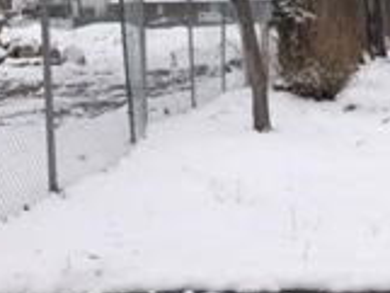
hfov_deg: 17.3
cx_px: 395
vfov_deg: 13.3
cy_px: 56
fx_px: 1252
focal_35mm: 111
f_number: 1.8
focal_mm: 3.99
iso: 20
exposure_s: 1/4167
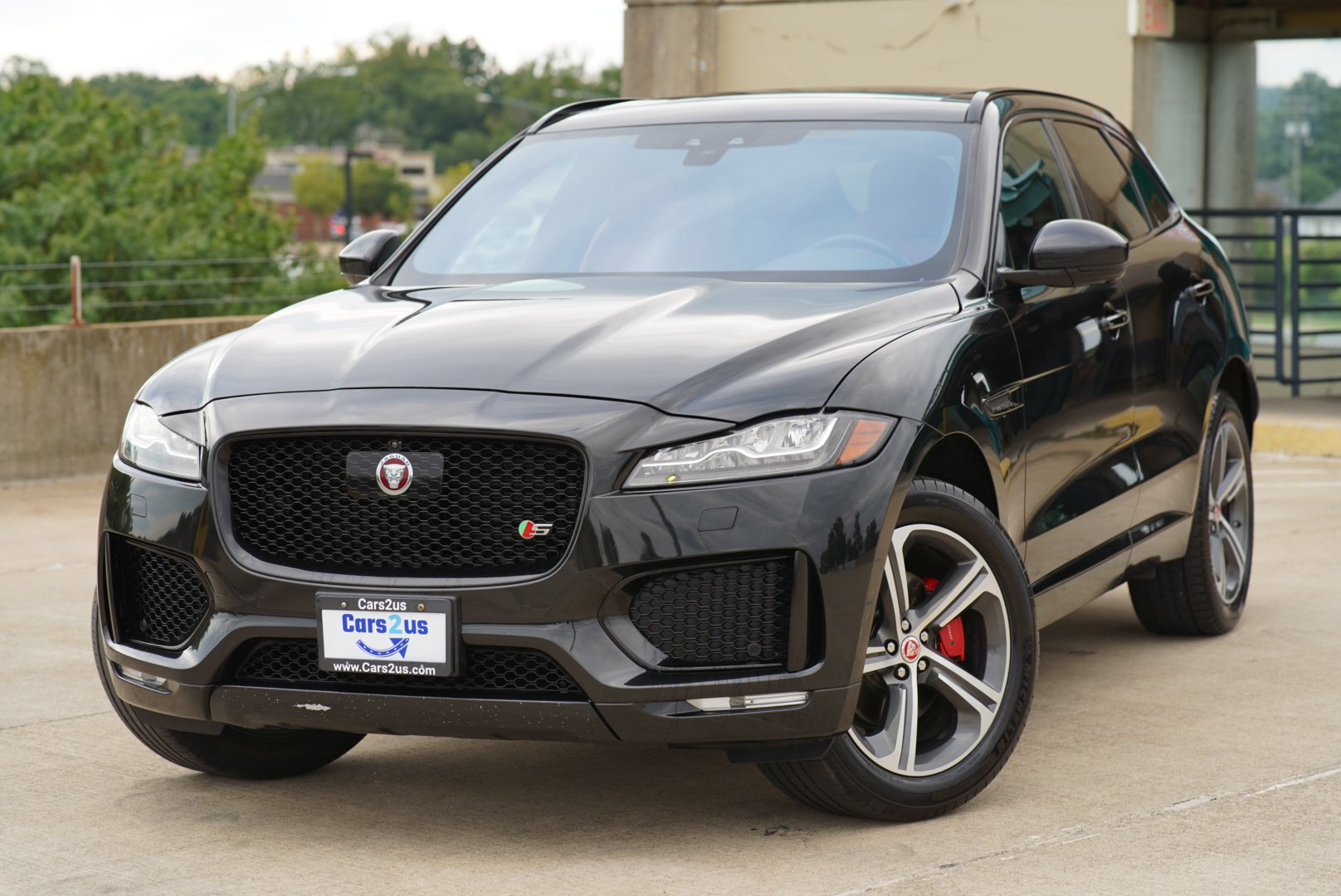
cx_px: 670
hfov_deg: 23.9
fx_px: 3168
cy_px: 448
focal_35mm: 85
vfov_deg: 16.1
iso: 200
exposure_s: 1/160
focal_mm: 85
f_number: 4
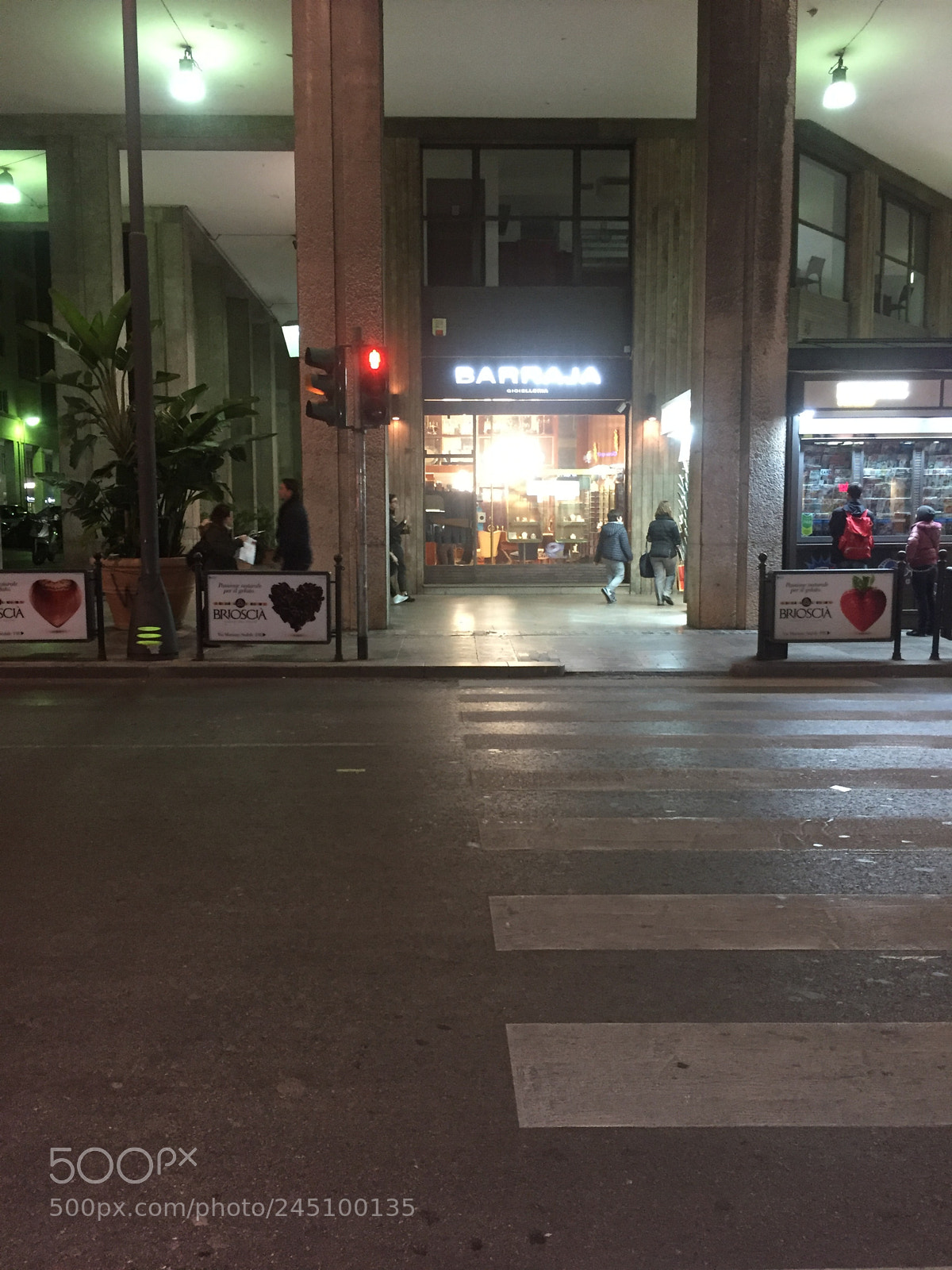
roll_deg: +0.3
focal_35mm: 29
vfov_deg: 61.7
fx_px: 1063
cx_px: 476
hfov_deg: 48.2
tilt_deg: -5.7
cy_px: 635
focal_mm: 4.15
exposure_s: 1/20
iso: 250
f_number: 2.2
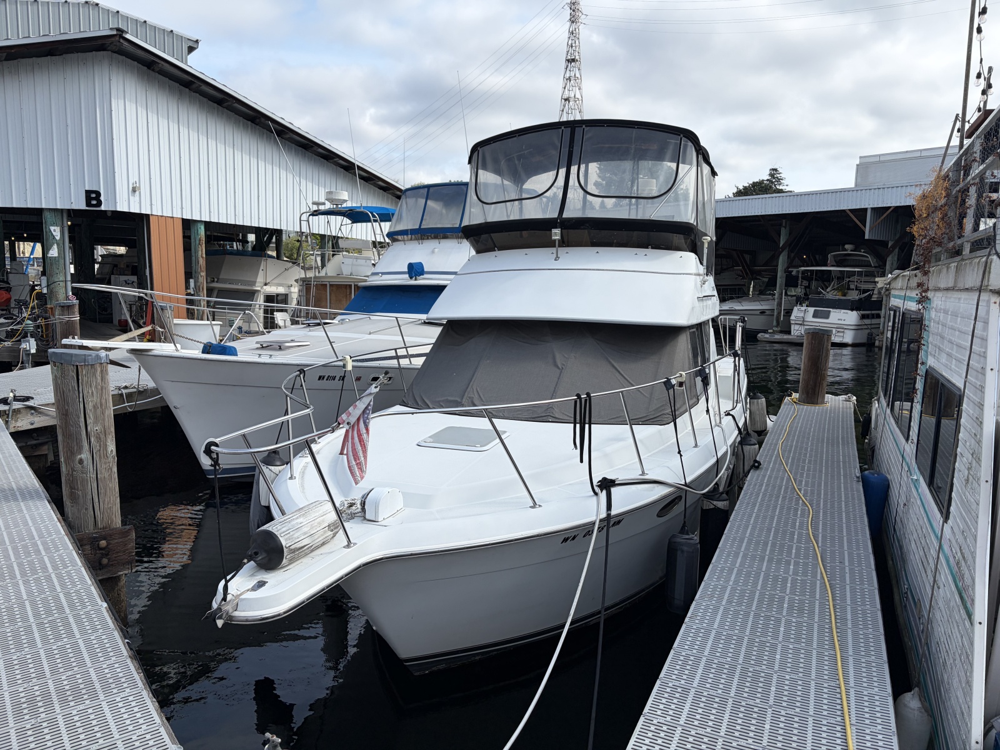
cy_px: 375
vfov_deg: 53.1
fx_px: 751
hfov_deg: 67.3
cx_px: 500
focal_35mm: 26
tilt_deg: -7.0
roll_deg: -0.4
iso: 50
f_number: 1.6
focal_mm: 5.96
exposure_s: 1/4329
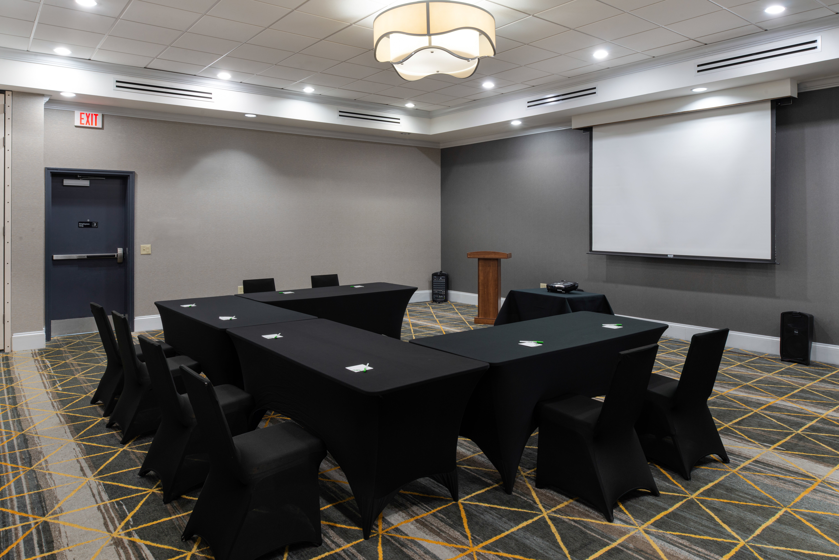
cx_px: 420
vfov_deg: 53.2
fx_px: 559
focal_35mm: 24
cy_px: 280
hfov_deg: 73.7
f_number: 13
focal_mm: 24
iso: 500
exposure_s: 1/2
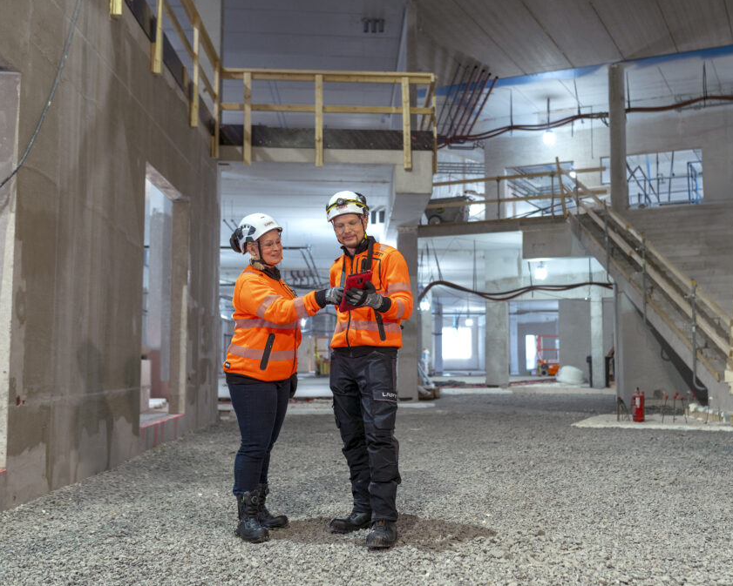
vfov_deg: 37.3
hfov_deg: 45.5
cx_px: 445
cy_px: 293
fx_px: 868
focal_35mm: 40
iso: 320
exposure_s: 1/13
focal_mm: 35
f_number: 2.2
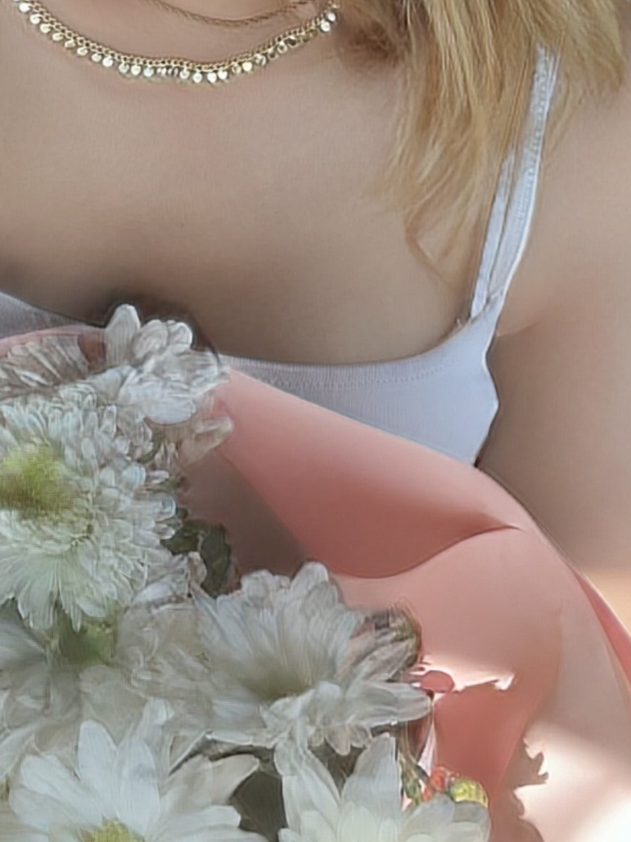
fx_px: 1507
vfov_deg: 29.7
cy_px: 56
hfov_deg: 23.3
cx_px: 134
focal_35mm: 62
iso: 25
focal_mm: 2.71
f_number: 2.2
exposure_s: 1/132
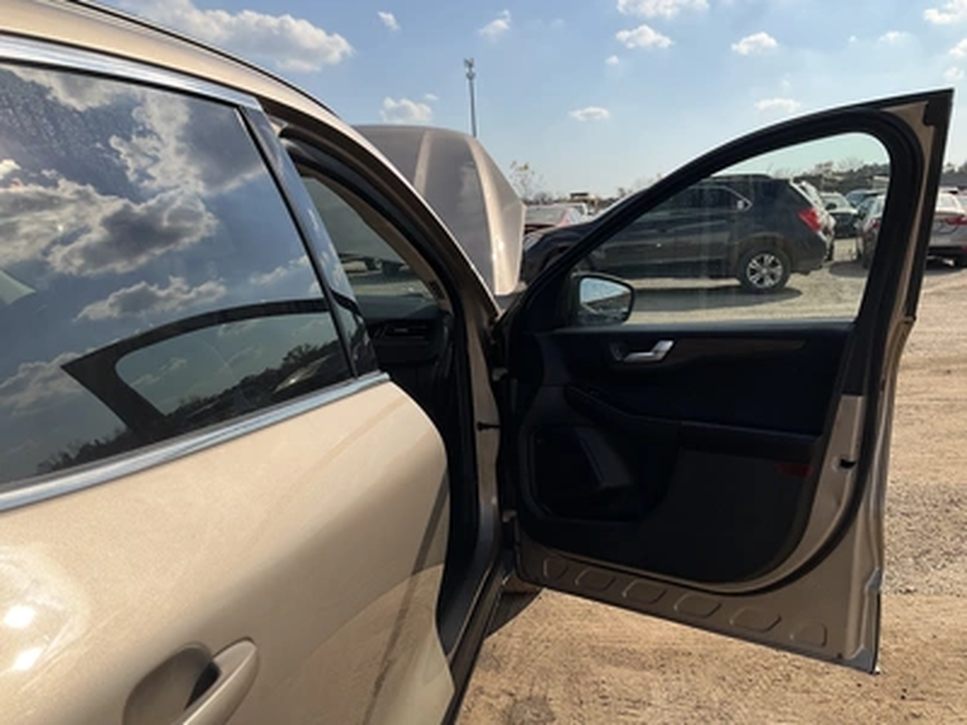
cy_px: 362
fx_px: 810
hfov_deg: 61.7
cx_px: 484
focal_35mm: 29
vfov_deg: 48.2
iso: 25
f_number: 1.8
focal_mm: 3
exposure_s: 1/2801
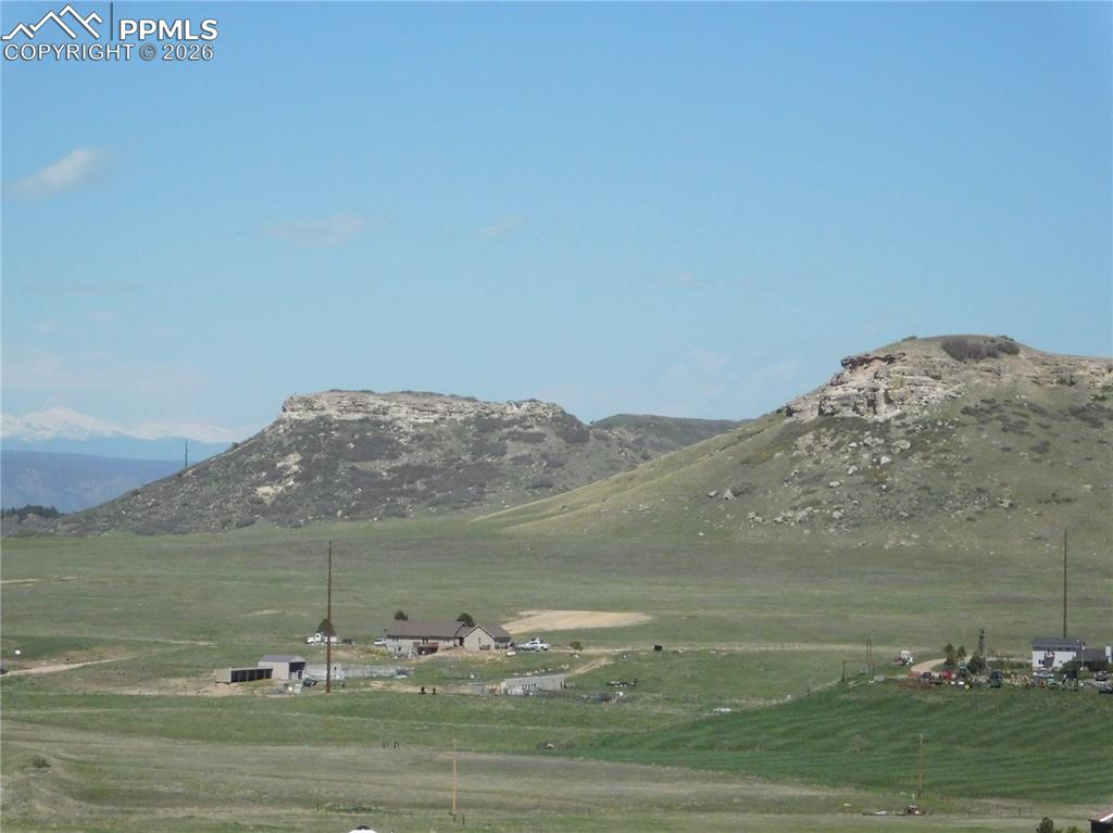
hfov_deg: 13.3
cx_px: 556
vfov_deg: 10.0
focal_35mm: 148
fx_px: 4756
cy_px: 416
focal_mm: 26.3
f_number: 10.2
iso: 800
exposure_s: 1/1500
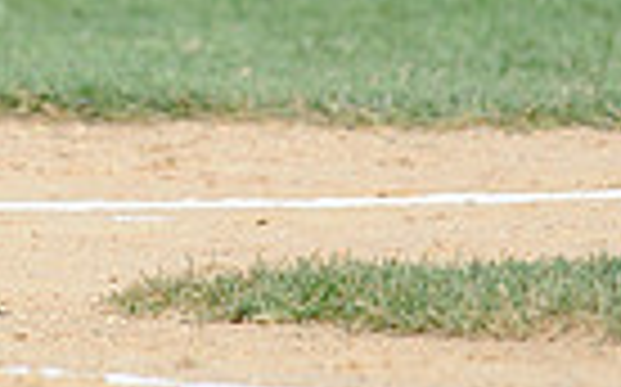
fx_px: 25247
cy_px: -360
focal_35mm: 1493
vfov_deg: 0.9
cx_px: 56
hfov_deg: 1.4
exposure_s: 1/1600
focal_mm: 300
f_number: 4
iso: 200
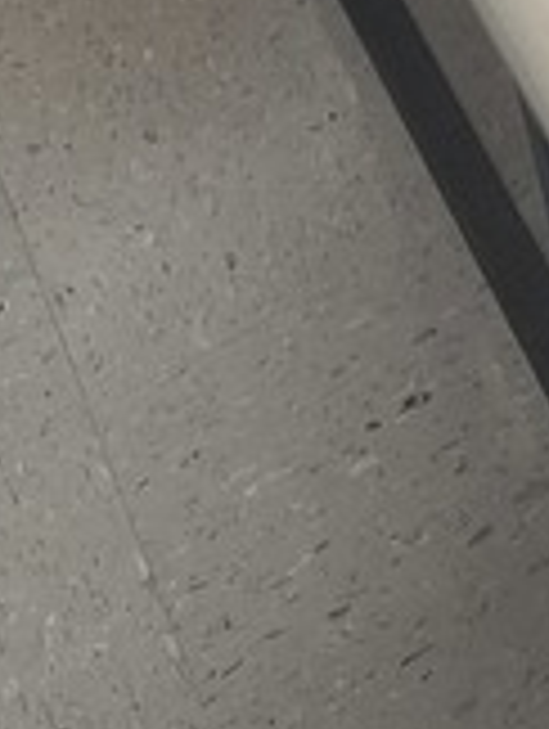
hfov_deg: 9.5
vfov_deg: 11.7
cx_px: 1156
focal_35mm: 145
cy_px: -864
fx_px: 3058
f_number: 1.8
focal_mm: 5.54
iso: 50
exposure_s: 1/60
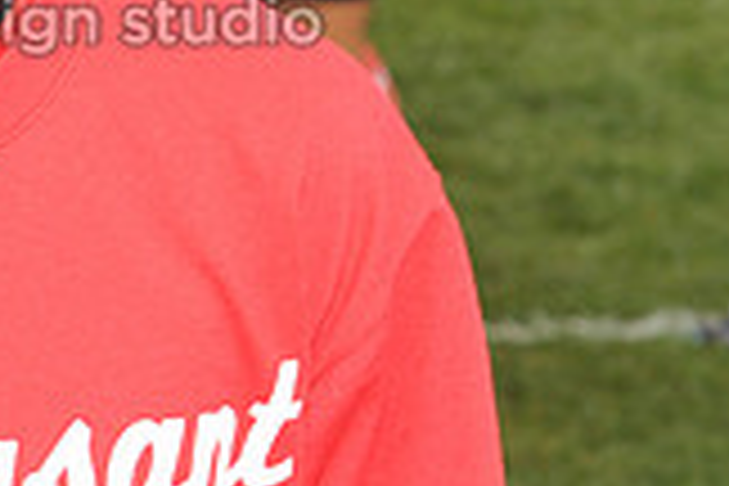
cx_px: -162
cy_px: -144
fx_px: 5062
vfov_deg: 5.5
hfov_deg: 8.1
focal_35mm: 250
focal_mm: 70
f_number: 8
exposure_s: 1/250
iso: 400
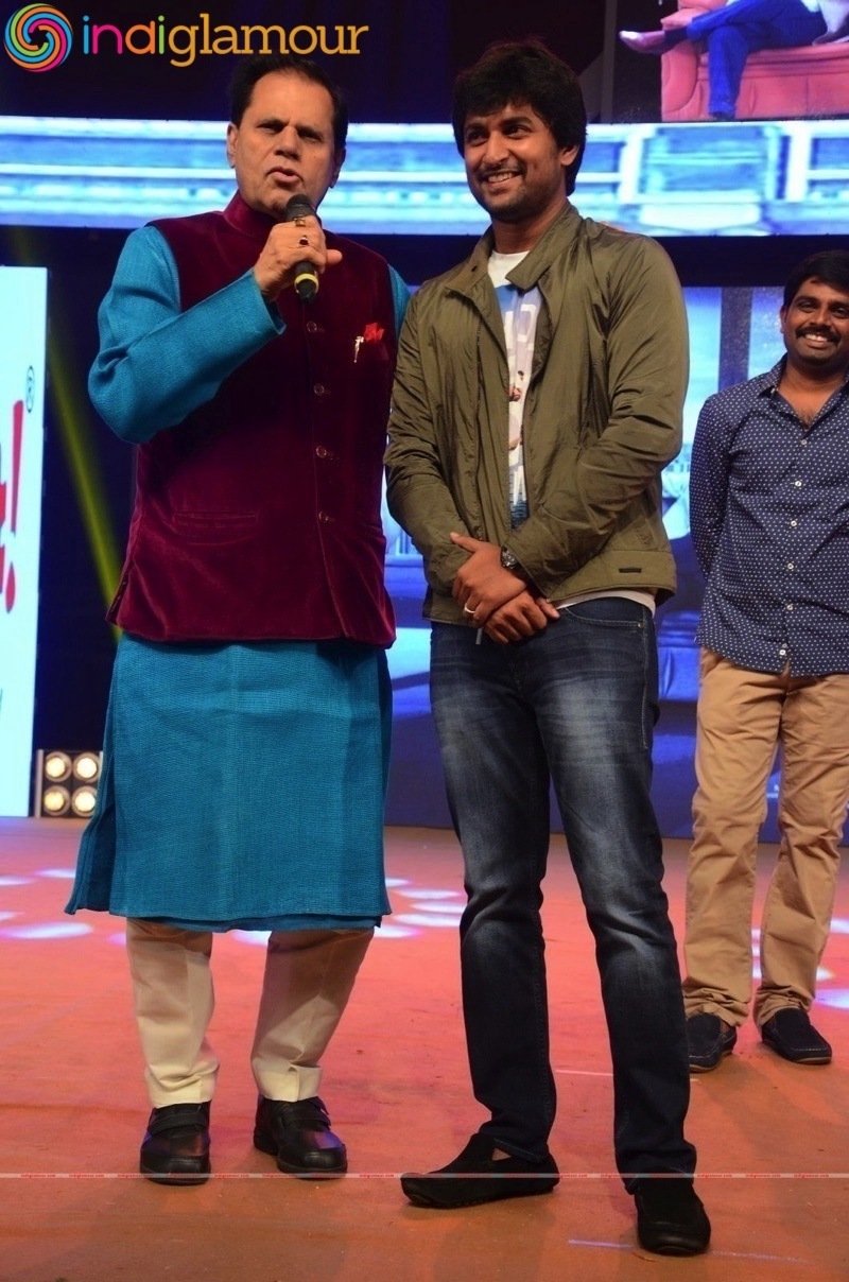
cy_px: 641
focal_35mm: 57
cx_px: 424
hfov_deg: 23.7
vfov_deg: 35.1
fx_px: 2026
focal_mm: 38
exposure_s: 1/60
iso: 1000
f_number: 5
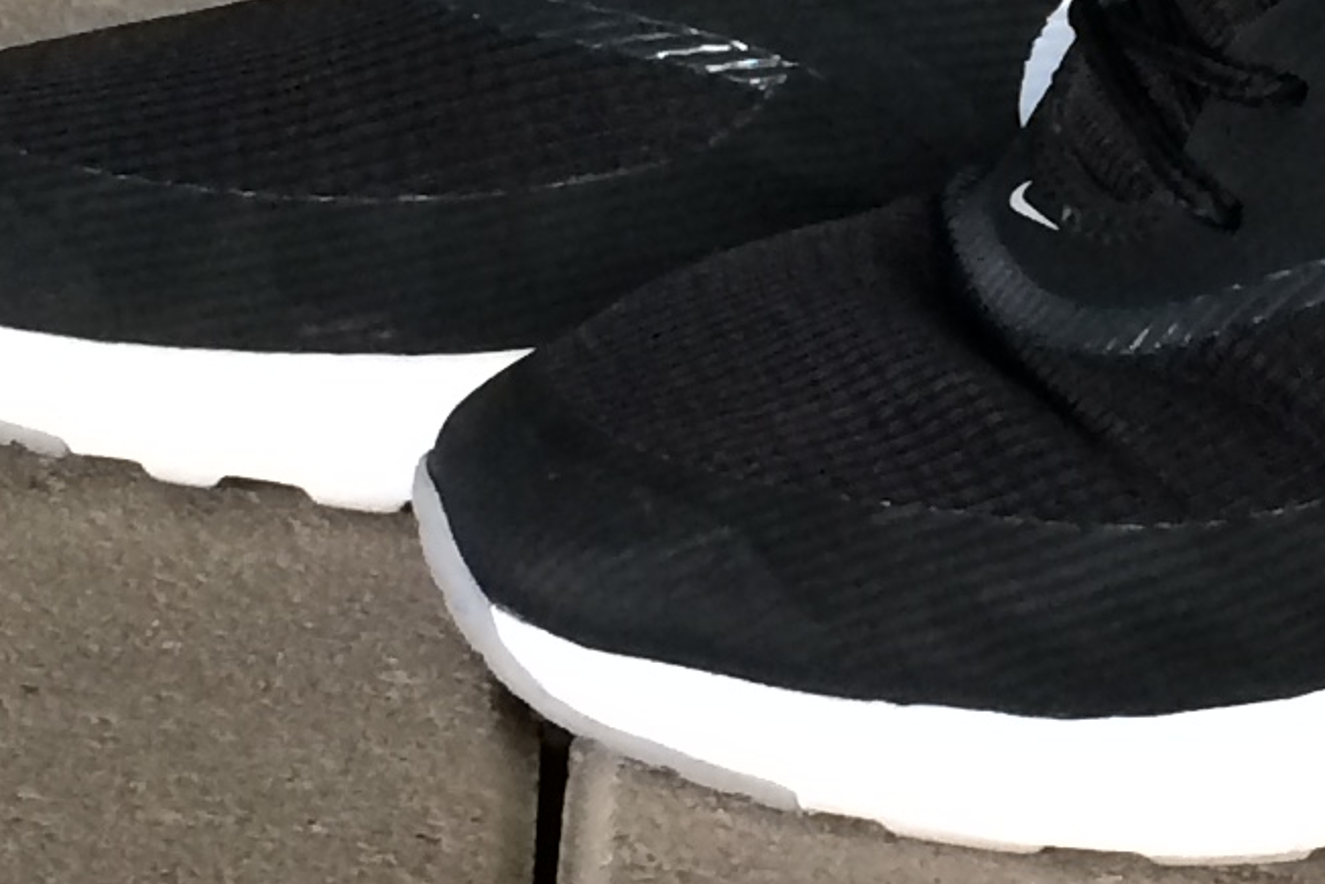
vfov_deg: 9.1
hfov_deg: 13.5
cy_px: 108
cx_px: 1134
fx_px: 5559
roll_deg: -4.0
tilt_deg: -17.7
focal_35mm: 151
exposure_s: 1/30
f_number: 2.2
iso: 160
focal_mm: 4.15
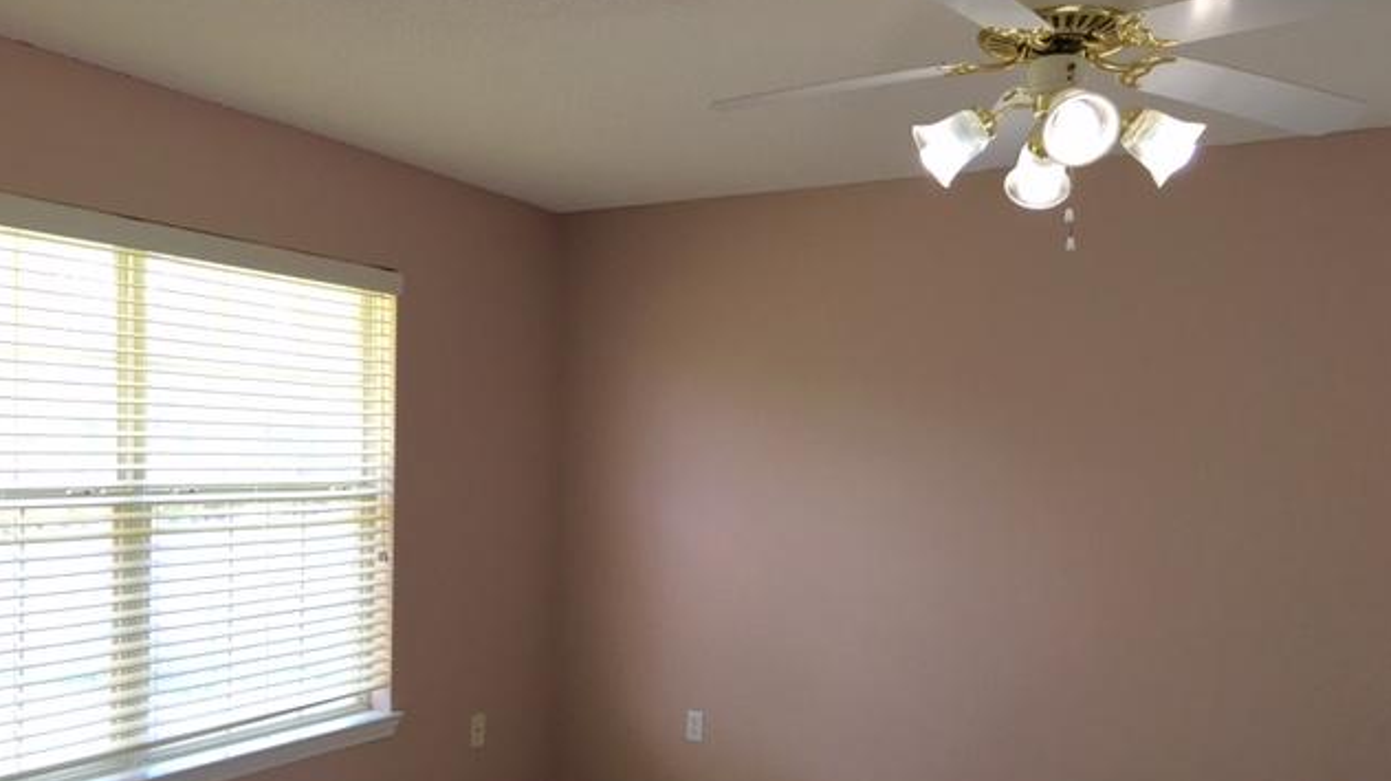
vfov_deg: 36.4
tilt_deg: -1.4
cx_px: 698
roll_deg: -0.8
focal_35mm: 32
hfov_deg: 61.0
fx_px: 1180
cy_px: 497
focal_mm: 4.15
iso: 25
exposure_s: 1/40
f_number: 2.2
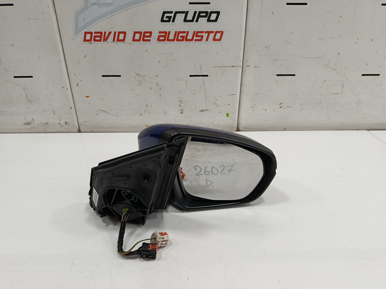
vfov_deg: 56.8
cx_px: 193
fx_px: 268
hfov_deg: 71.6
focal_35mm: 24
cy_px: 144
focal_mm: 5.24
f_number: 1.7
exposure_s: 1/100
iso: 995
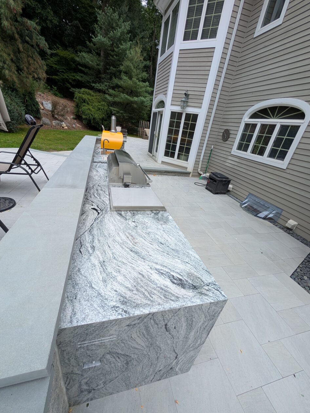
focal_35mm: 13
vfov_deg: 106.2
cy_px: 210
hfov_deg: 89.9
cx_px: 152
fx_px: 155
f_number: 1.7
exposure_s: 1/848
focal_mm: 2.02
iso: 57
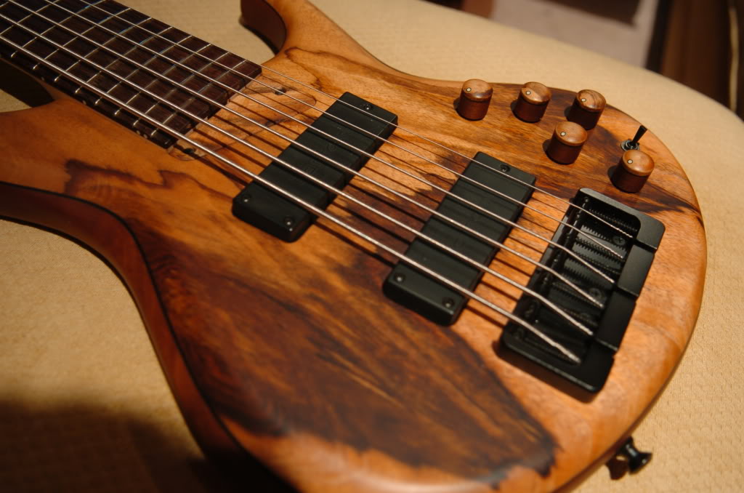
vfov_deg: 39.8
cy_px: 246
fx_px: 681
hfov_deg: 57.3
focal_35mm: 33
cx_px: 372
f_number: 2.8
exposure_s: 1/30
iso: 200
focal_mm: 22
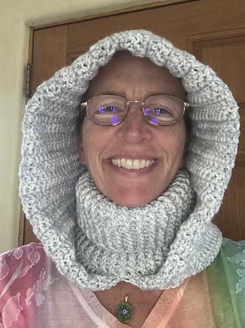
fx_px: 303
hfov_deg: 44.0
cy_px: 164
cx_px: 122
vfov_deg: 56.9
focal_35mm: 32
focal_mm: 2.87
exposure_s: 1/36
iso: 200
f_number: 2.2
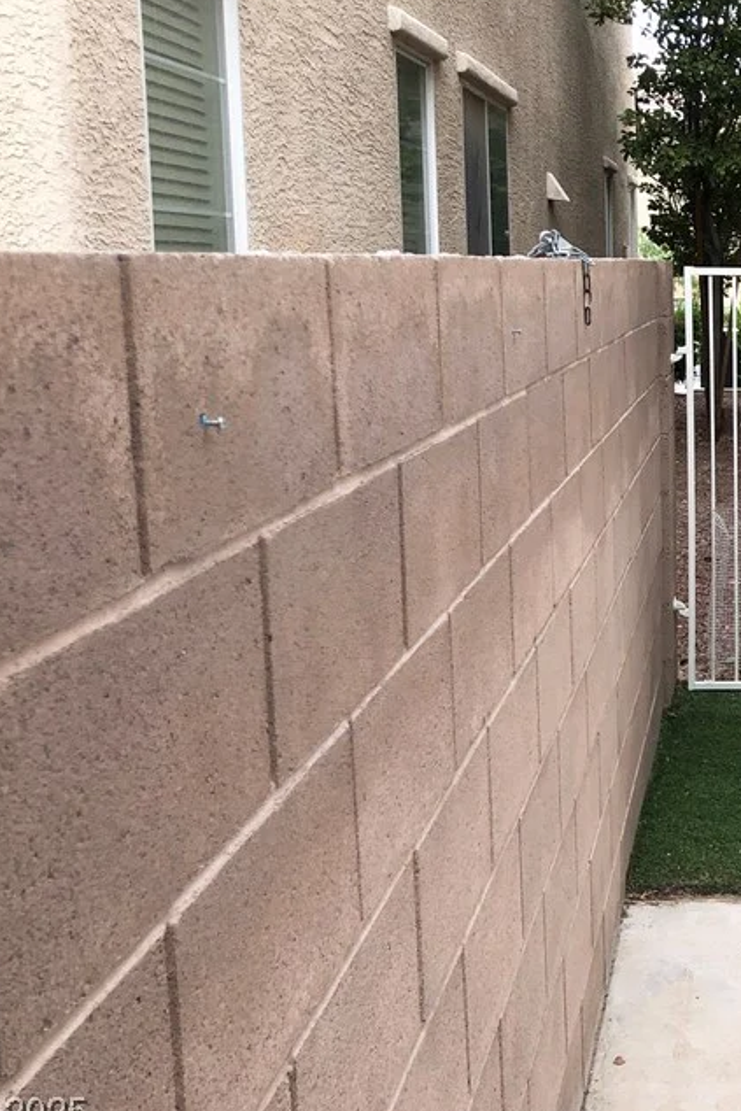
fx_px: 1450
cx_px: 808
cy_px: 478
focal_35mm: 47
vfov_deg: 41.8
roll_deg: +0.7
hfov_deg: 26.5
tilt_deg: -10.0
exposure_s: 1/348
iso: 20
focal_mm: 4
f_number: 1.8
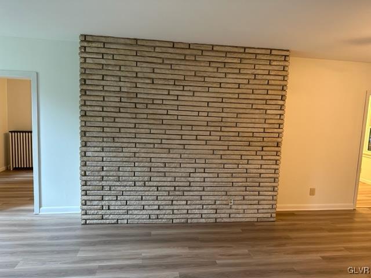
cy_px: 139
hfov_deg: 71.6
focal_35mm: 24
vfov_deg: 56.8
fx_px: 257
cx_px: 186
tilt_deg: -6.8
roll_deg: -2.3
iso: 320
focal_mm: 6.86
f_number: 1.78
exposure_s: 1/60
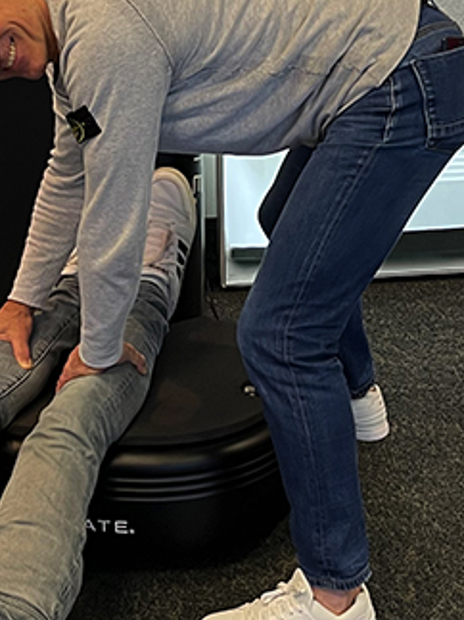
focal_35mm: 86
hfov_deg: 17.0
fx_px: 1538
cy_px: 300
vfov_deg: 22.8
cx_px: 92
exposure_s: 1/50
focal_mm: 5.1
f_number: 1.6
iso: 80
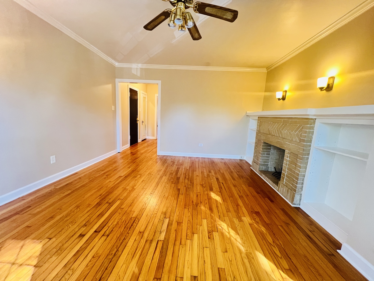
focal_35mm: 13
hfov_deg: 106.2
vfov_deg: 89.9
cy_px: 140
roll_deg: -2.5
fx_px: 140
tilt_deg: -9.9
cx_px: 187
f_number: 1.8
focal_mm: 1.57
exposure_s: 1/60
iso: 500
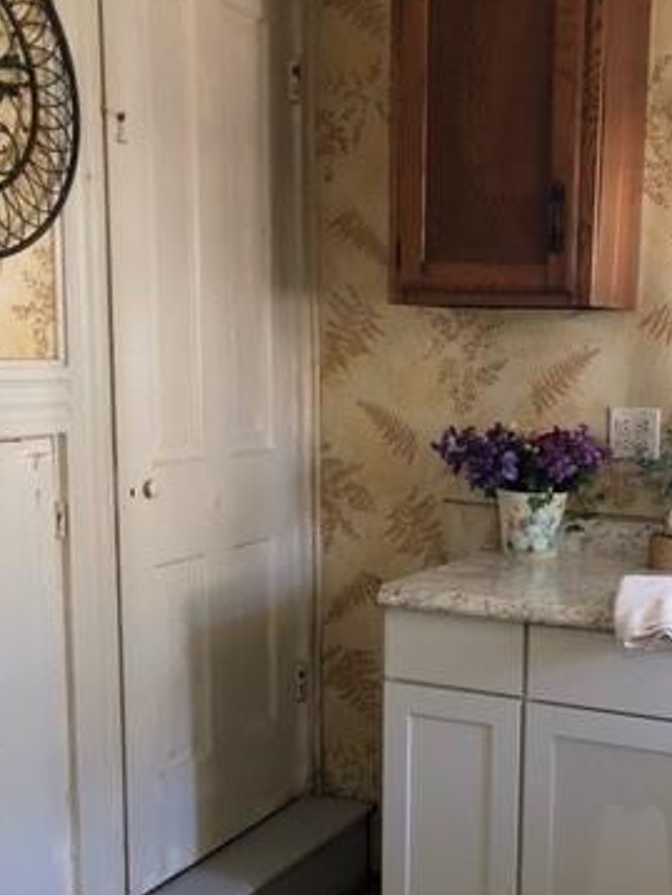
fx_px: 1293
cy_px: 605
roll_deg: -1.8
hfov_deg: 28.8
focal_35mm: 50
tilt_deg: -10.5
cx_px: 485
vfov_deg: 37.7
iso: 100
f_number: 1.8
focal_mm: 4
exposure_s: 1/9
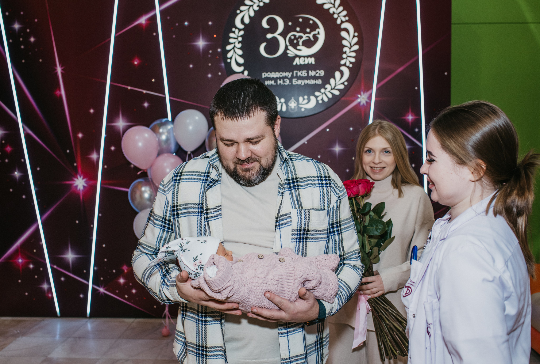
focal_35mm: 39
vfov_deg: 34.7
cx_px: 267
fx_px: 581
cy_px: 185
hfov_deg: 49.8
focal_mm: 35
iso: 320
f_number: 4.5
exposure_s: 1/160
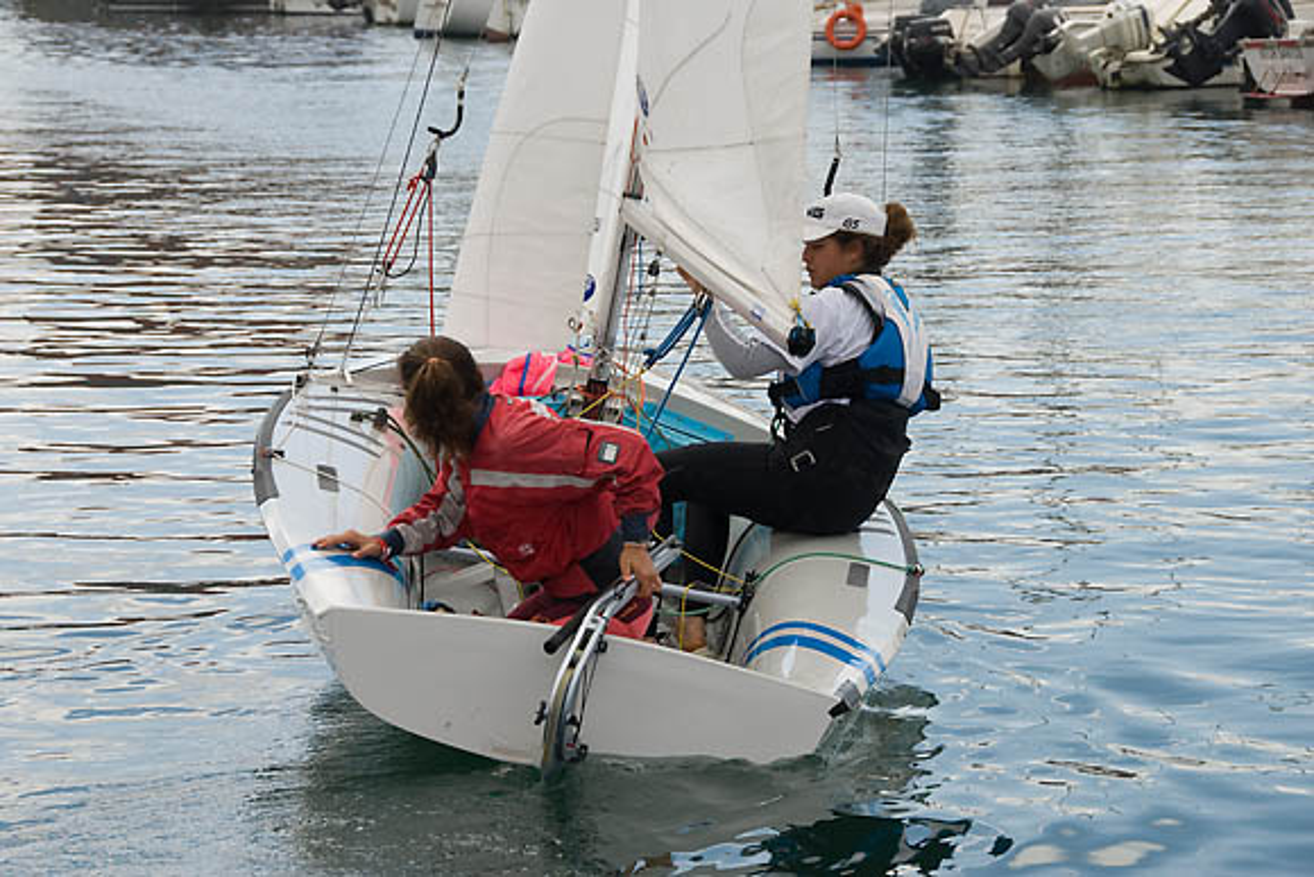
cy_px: 438
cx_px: 657
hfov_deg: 17.1
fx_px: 4381
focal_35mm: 120
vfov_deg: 11.4
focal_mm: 80
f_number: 10
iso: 200
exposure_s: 1/400
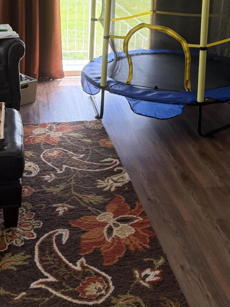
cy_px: 104
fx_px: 470
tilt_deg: -22.8
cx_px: 88
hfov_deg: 27.4
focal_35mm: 53
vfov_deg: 35.8
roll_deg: -2.4
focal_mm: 6.76
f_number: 1.78
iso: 200
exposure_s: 1/180
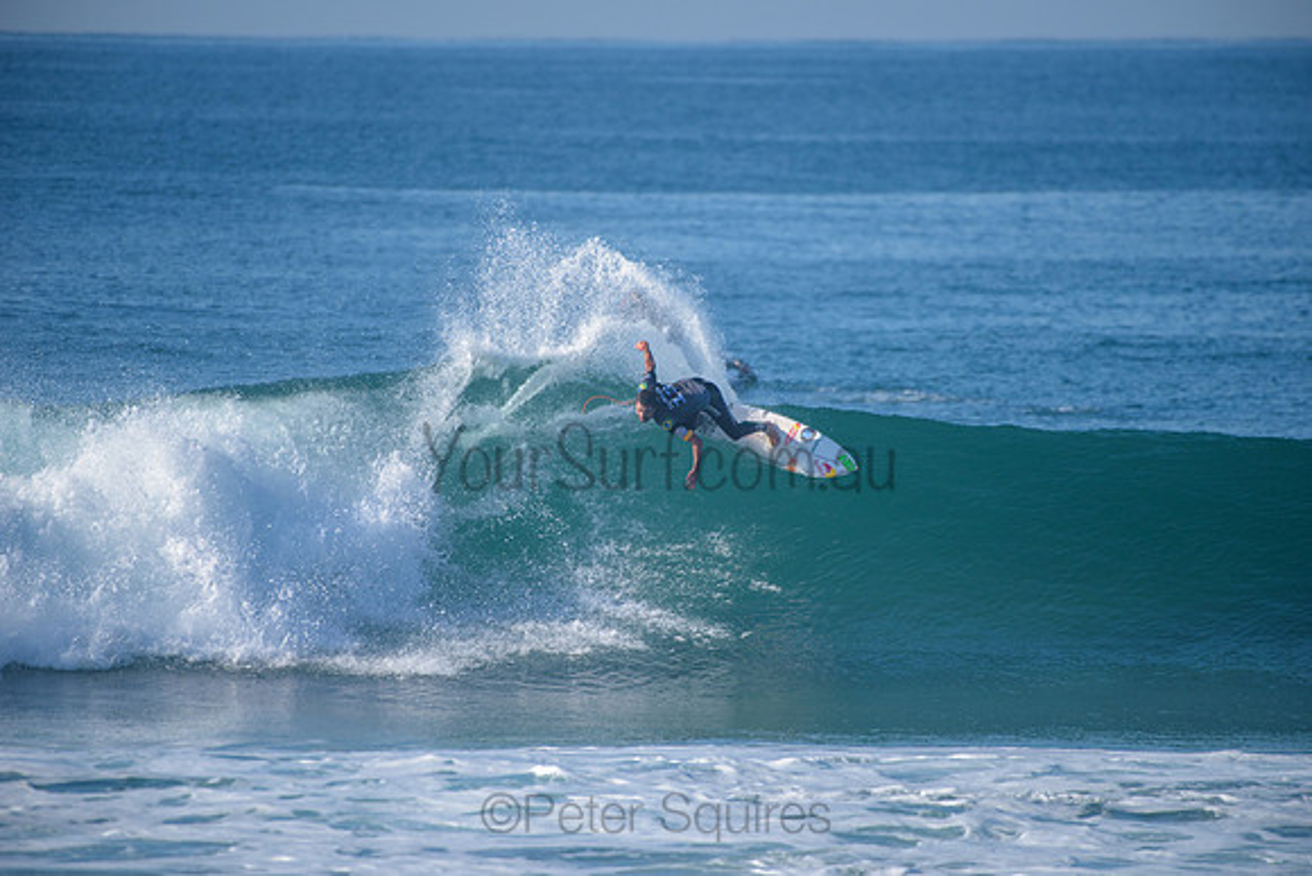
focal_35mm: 500
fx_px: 18226
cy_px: 438
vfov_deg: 2.8
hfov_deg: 4.1
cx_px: 656
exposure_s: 1/2000
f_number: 5.6
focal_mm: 500
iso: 250
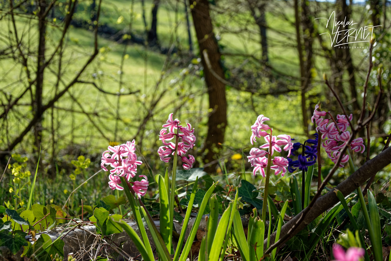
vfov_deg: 23.8
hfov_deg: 35.1
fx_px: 619
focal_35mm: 57
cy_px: 130
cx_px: 196
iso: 200
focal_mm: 38
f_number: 6.3
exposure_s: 1/160
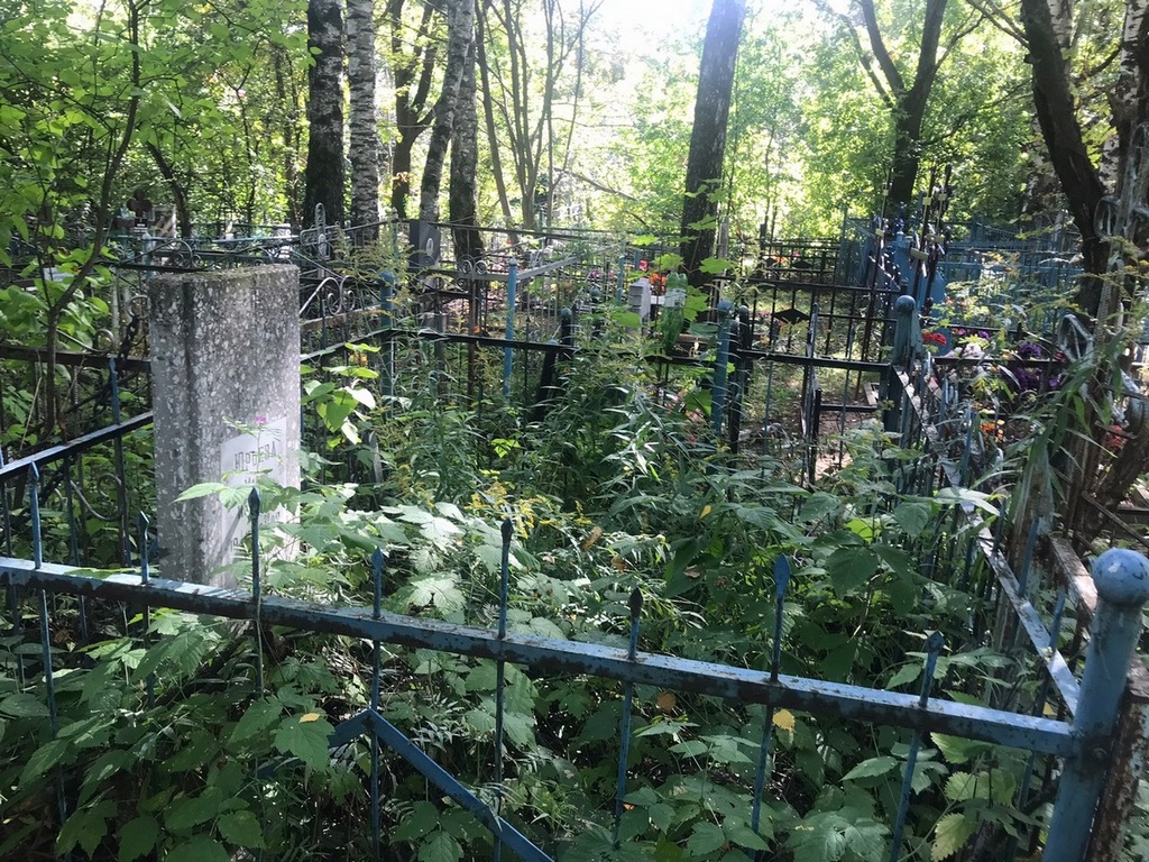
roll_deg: -4.4
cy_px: 431
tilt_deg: -16.0
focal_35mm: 28
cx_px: 574
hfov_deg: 63.4
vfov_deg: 49.7
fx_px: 929
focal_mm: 3.99
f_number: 1.8
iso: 25
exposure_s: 1/100
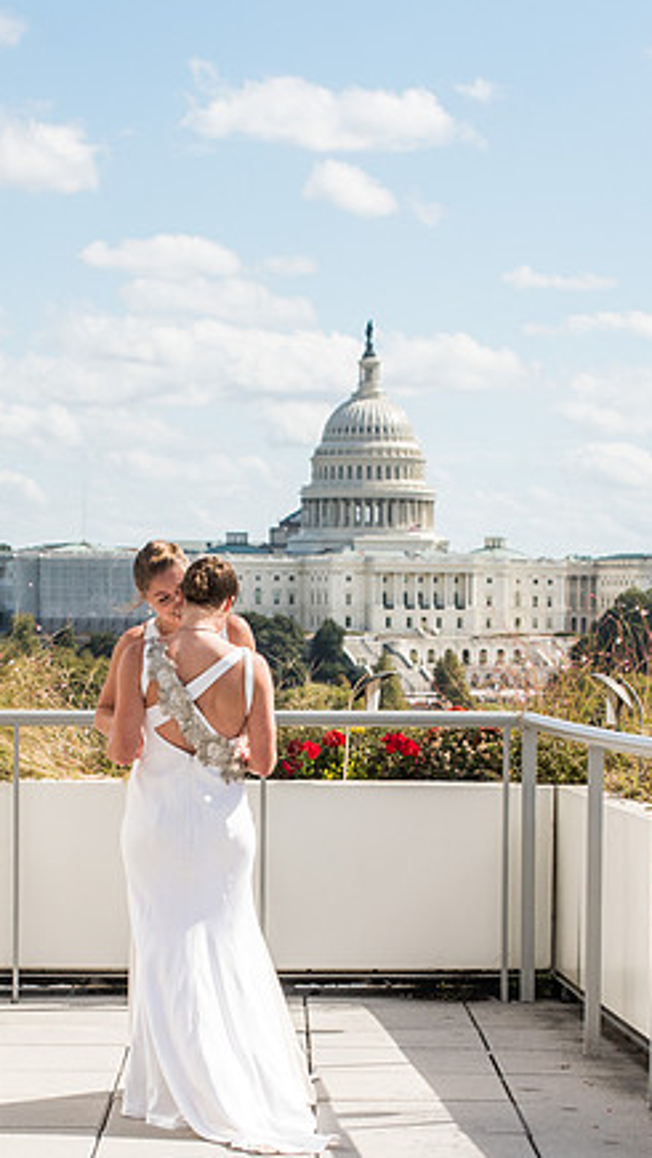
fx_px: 3470
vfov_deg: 18.9
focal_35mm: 113
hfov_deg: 10.7
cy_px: 822
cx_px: 271
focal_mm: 50
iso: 200
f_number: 5.6
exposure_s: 1/4000
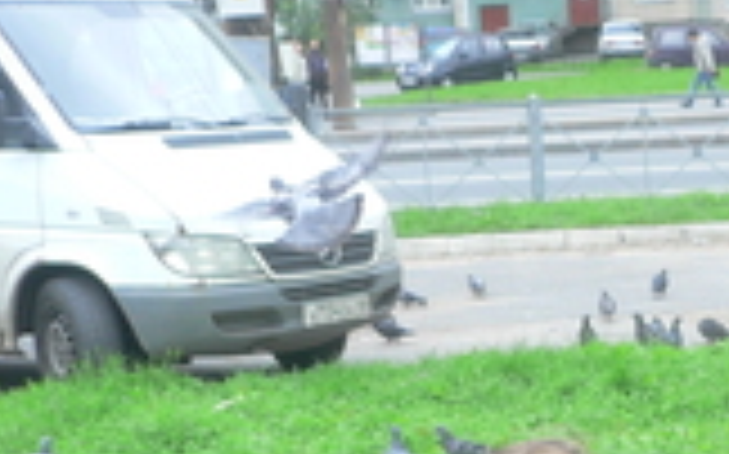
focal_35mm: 103
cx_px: 819
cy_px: 647
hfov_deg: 19.3
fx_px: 2045
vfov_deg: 12.2
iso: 80
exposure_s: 1/125
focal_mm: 5.8
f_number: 2.8
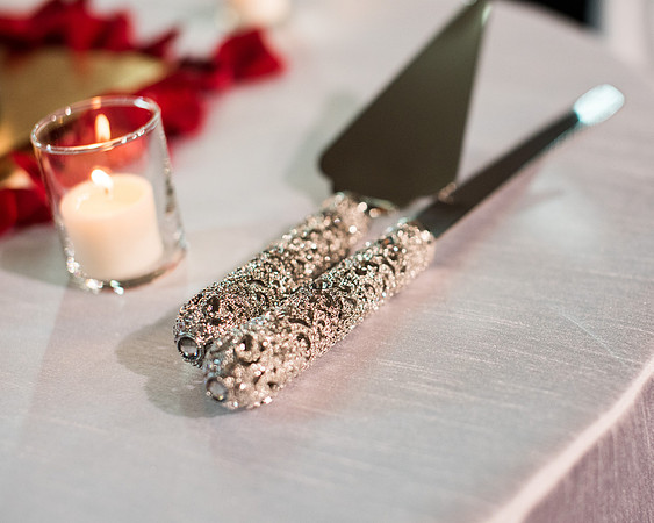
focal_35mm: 62
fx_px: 1204
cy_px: 289
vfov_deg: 24.5
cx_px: 417
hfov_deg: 30.2
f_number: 2.5
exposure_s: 1/125
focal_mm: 50
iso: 1000
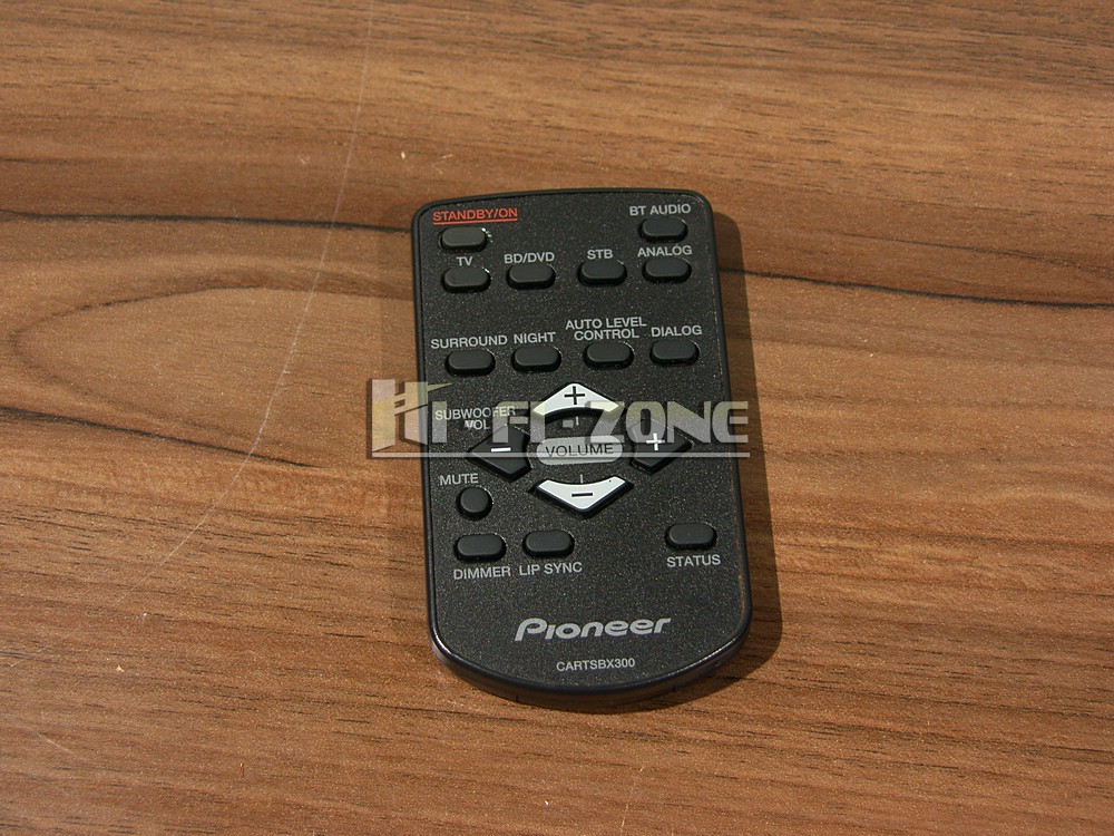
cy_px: 418
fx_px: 2414
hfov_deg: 26.0
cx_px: 557
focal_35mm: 75
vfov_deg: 19.6
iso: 50
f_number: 3.2
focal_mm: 19.4
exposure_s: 1/80
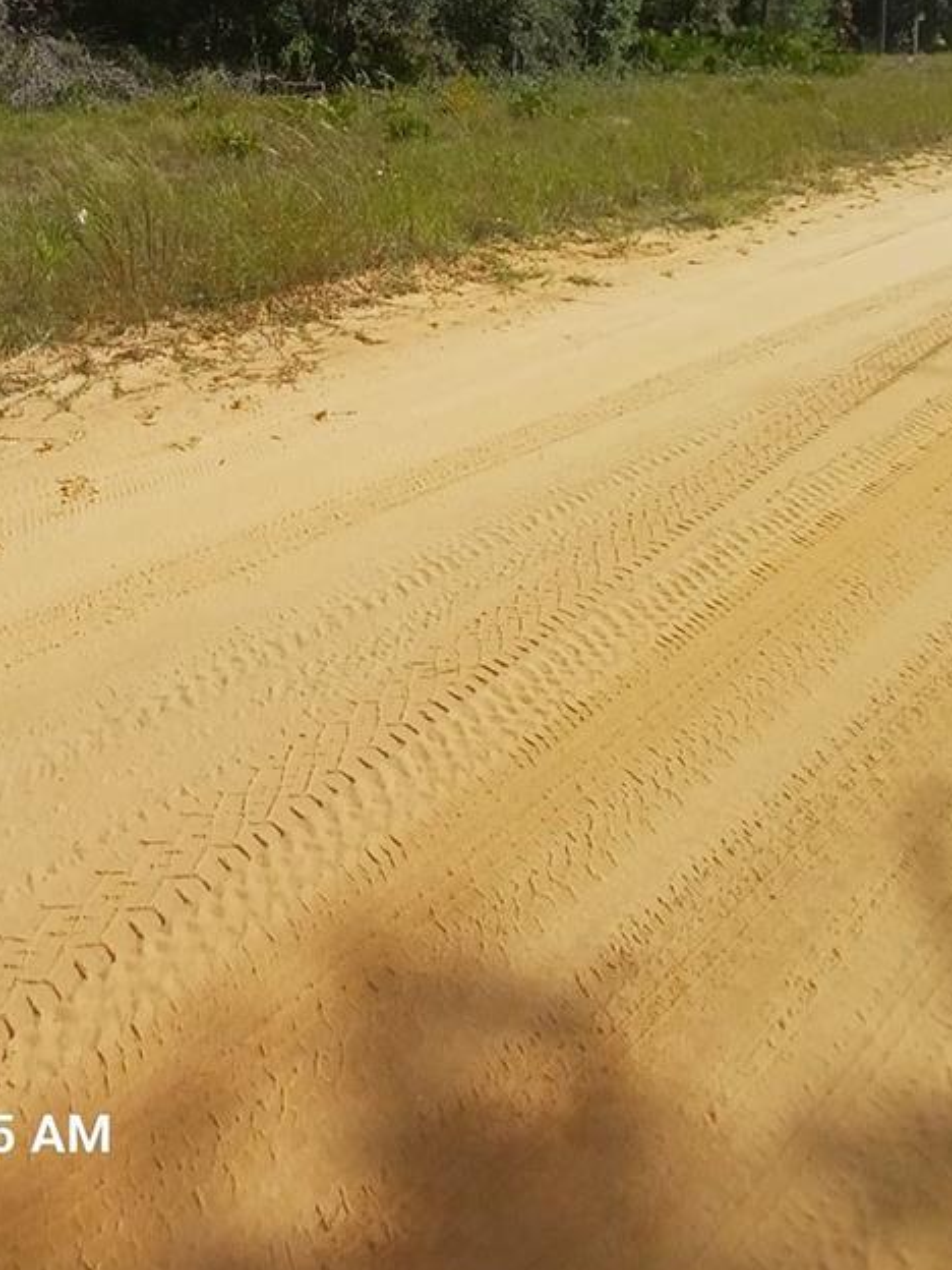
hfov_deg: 53.3
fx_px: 917
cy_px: 69
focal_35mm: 25
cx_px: 285
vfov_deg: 56.9
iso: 40
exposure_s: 1/1890
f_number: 2.2
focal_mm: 1.42
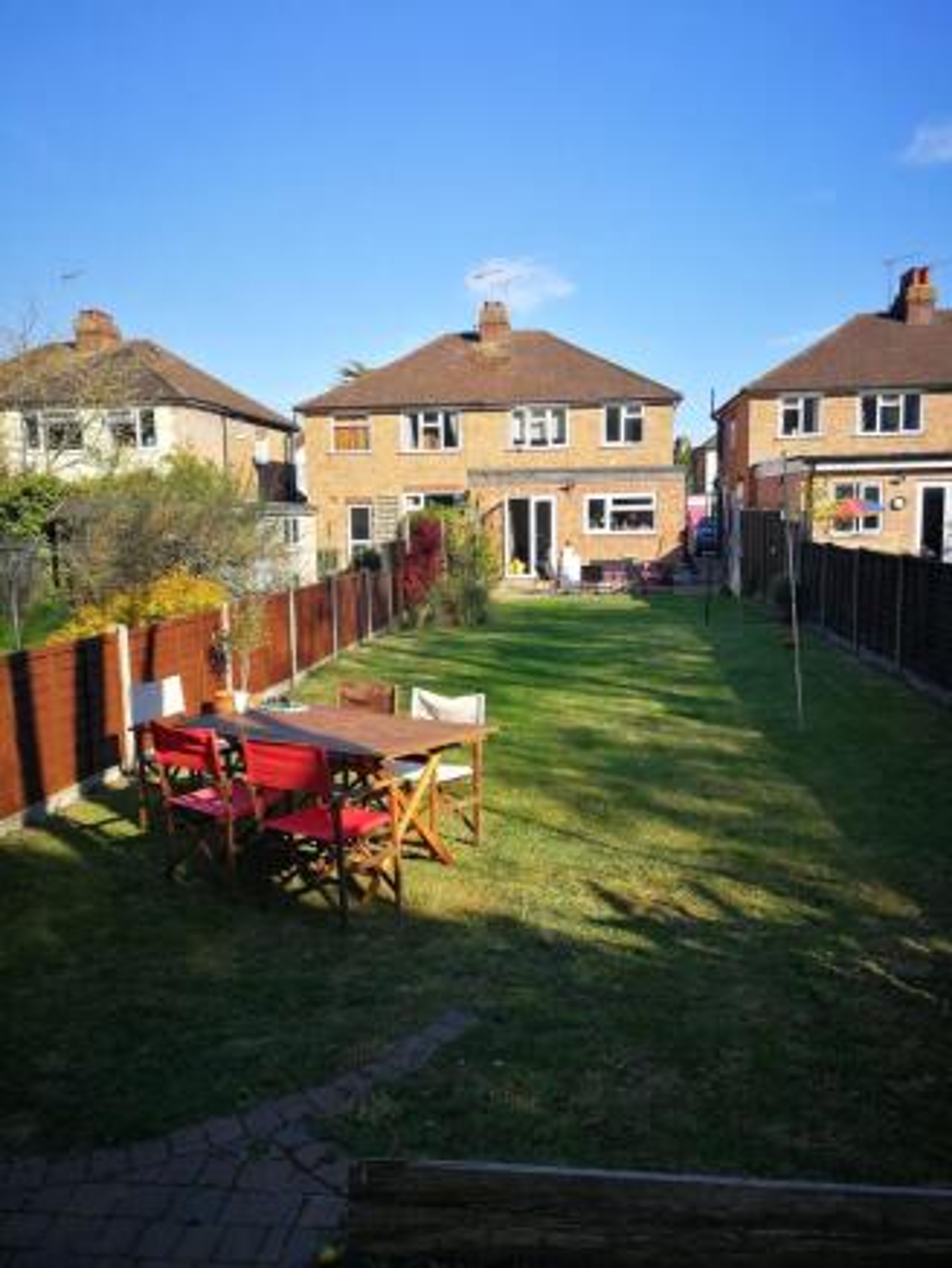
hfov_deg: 51.4
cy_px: 634
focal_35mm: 27
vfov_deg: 65.3
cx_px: 476
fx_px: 990
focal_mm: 3.95
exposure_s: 1/759
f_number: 2.2
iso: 50
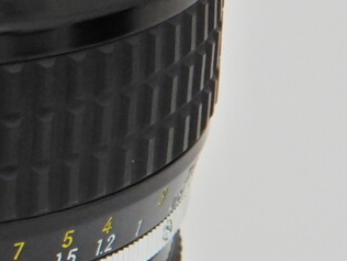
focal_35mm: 190
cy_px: 164
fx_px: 1905
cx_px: -109
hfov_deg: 10.2
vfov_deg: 7.8
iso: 200
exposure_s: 1/30
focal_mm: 8.9
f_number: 4
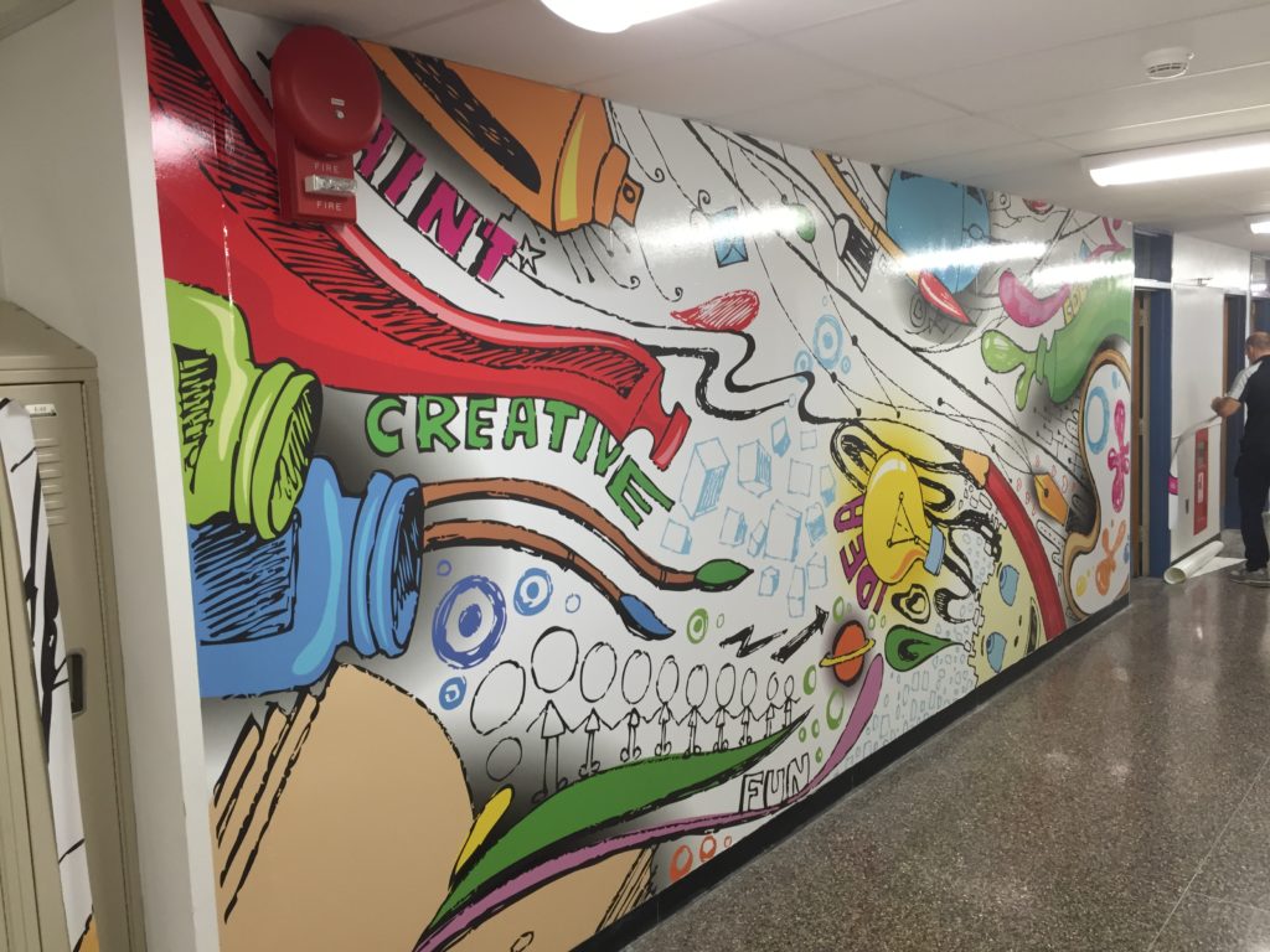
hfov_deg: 61.7
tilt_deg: -6.5
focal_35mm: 29
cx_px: 635
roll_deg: +2.0
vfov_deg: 48.2
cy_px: 476
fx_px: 1064
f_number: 2.2
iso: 64
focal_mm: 4.15
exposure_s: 1/30
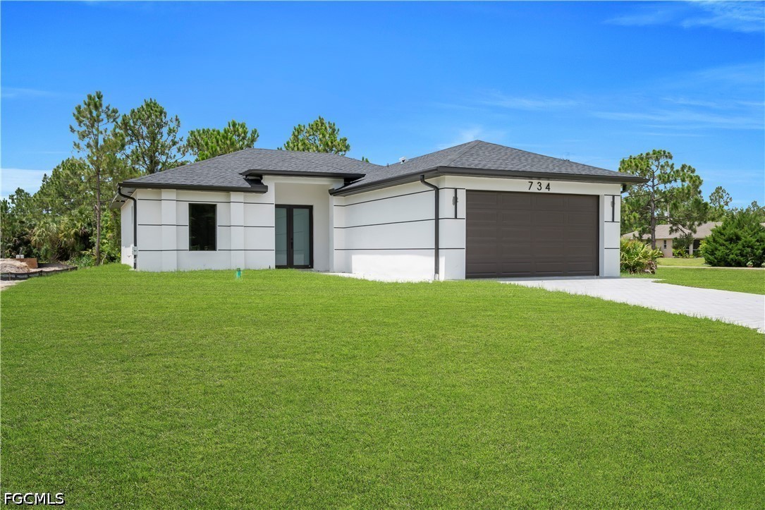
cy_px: 255
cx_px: 382
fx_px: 637
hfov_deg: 61.9
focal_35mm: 30
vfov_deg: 43.6
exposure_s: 1/250
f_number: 8
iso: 100
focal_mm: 20
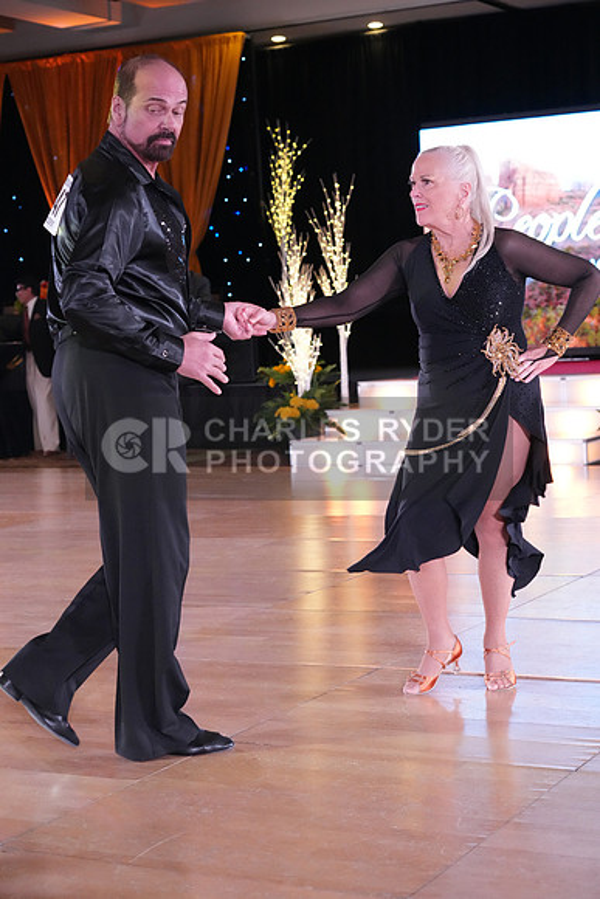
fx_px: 1649
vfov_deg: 30.5
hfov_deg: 20.6
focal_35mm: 66
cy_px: 450
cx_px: 300
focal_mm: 66
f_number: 5
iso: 8000
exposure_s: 1/400
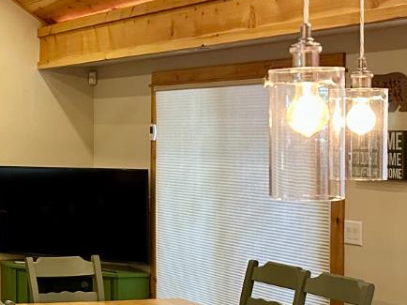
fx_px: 975
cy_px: 143
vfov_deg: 17.8
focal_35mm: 83
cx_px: -159
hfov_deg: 20.9
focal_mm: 6.86
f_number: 1.78
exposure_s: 1/60
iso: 400
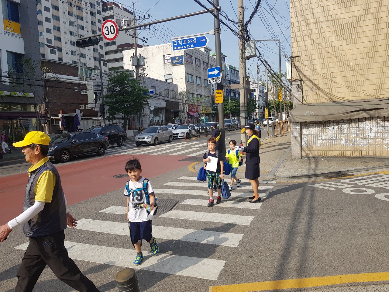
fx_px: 292
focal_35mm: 26
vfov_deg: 53.1
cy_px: 146
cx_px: 194
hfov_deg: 67.3
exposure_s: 1/1667
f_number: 1.7
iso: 40
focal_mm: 4.3
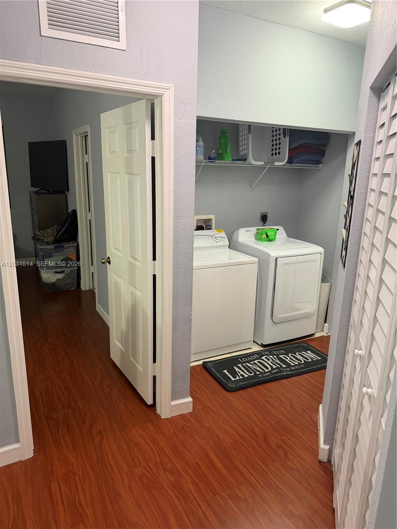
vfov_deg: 71.6
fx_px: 367
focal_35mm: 24
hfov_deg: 56.8
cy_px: 264
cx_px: 198
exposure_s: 1/60
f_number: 1.78
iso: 250
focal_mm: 6.76
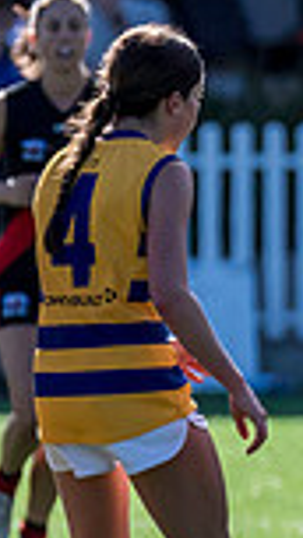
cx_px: 985
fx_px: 32027
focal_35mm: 2241
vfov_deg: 1.0
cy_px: 480
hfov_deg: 0.5
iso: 800
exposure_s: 1/1600
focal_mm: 450
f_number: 9
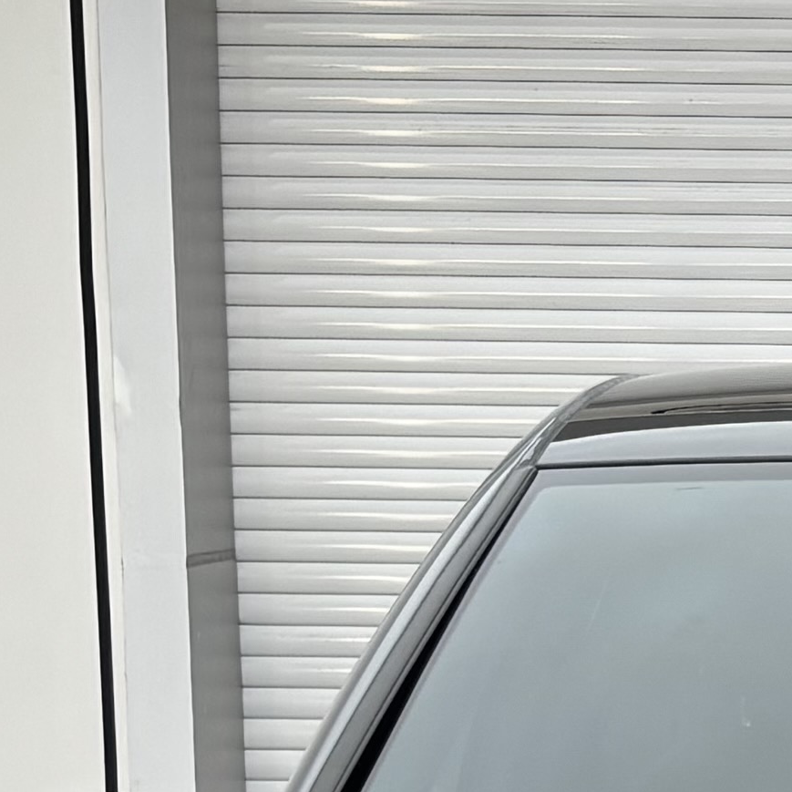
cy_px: 1128
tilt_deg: -10.8
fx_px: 3909
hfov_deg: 11.2
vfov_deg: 11.2
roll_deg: -0.4
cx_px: 1141
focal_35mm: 151
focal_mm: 5.96
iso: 64
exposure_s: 1/121
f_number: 1.6
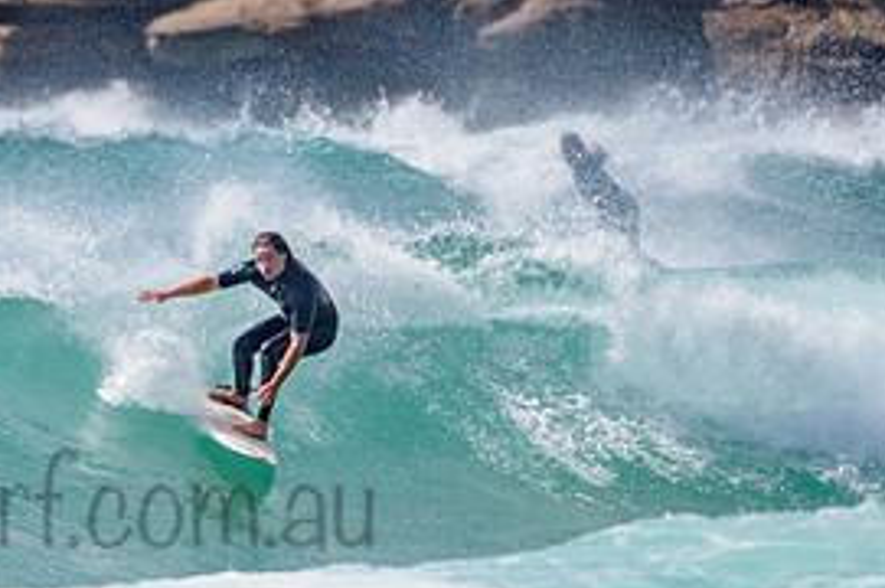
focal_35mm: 1314
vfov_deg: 1.0
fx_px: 32263
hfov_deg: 1.6
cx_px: 234
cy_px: 330
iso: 100
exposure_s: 1/2000
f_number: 5.6
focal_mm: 500
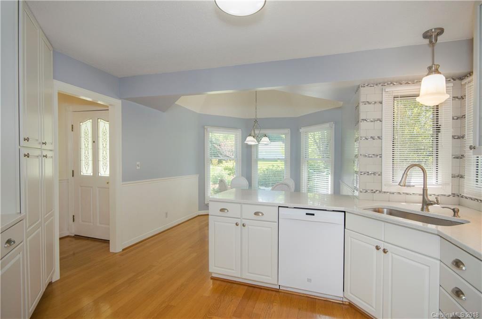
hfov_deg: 92.6
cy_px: 160
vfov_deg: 69.3
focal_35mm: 17
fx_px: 230
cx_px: 241
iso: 400
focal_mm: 11.5
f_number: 7.1
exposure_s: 1/80
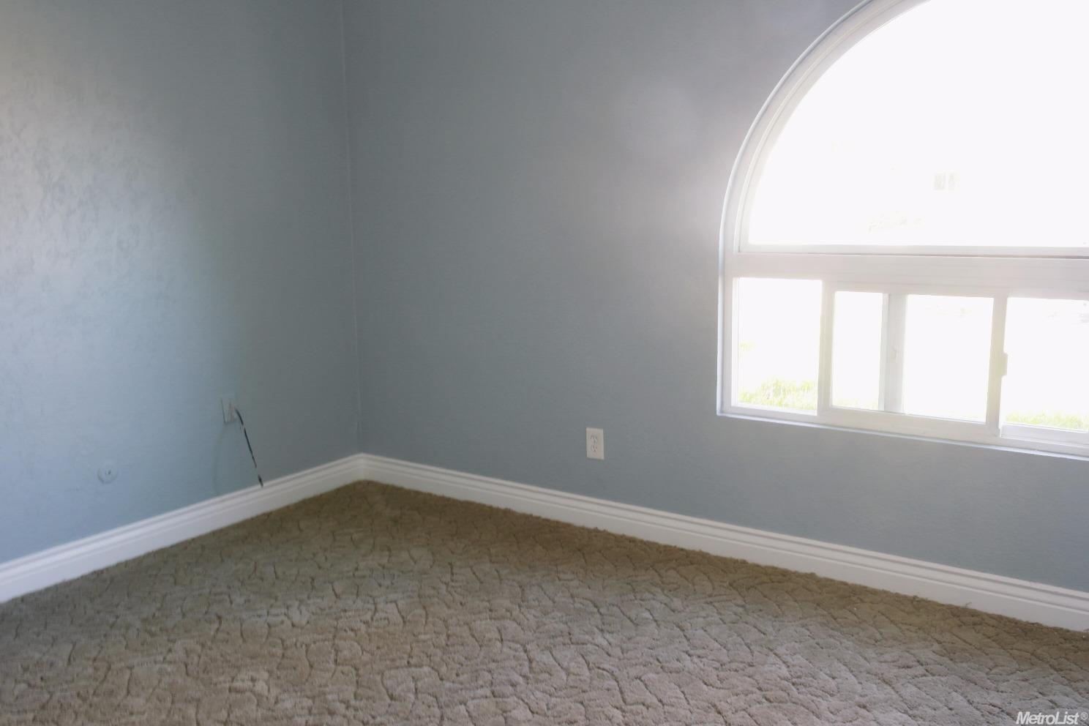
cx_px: 544
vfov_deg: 43.6
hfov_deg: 61.9
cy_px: 363
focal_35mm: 30
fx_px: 907
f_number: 18
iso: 200
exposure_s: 1/1.25
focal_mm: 20
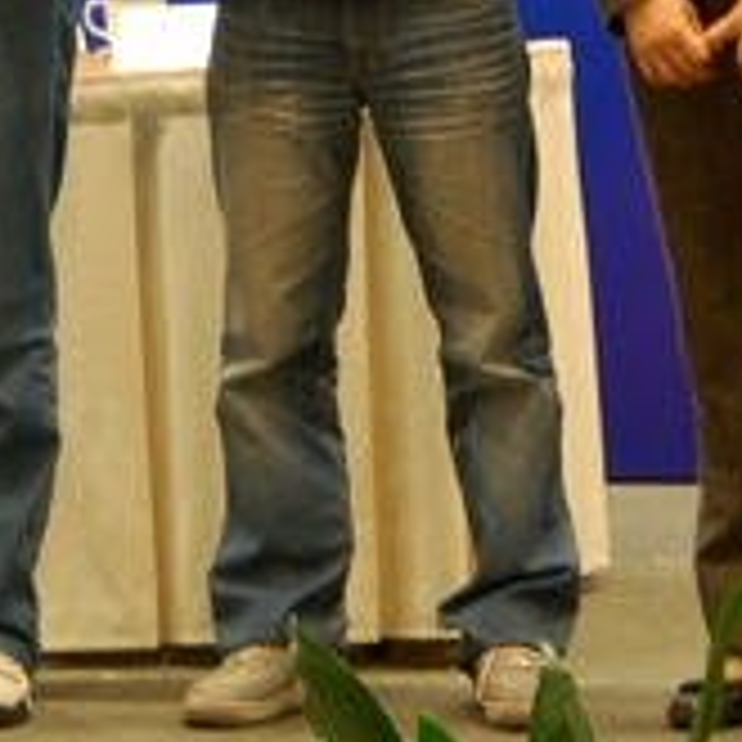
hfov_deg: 11.7
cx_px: 67
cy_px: -40
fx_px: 3589
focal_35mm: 148
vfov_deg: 11.7
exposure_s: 1/15
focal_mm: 32
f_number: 2.8
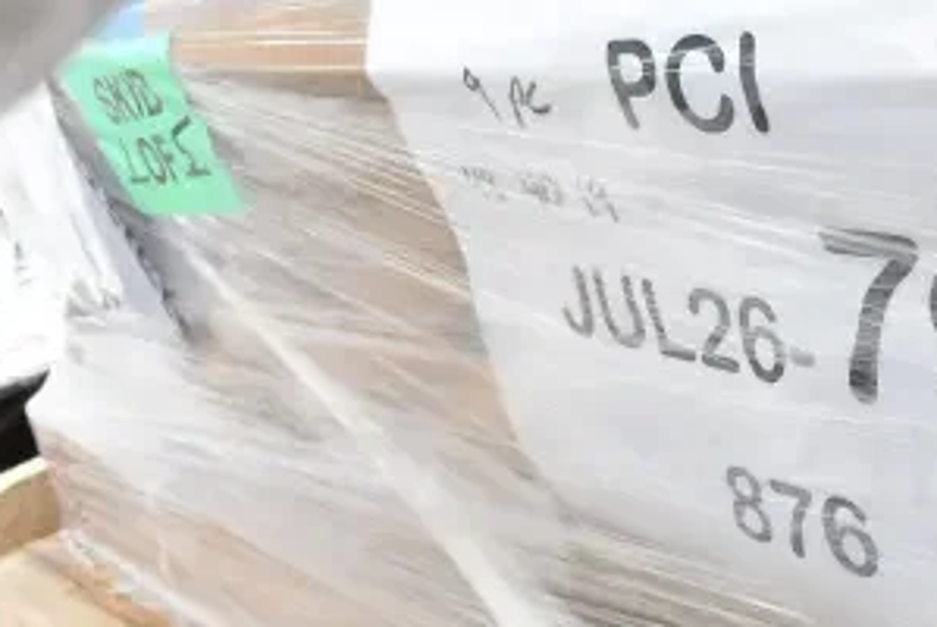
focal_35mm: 55
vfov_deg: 24.7
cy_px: 287
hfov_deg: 35.2
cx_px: 736
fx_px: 1433
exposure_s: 1/320
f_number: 9
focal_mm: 18
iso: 1600
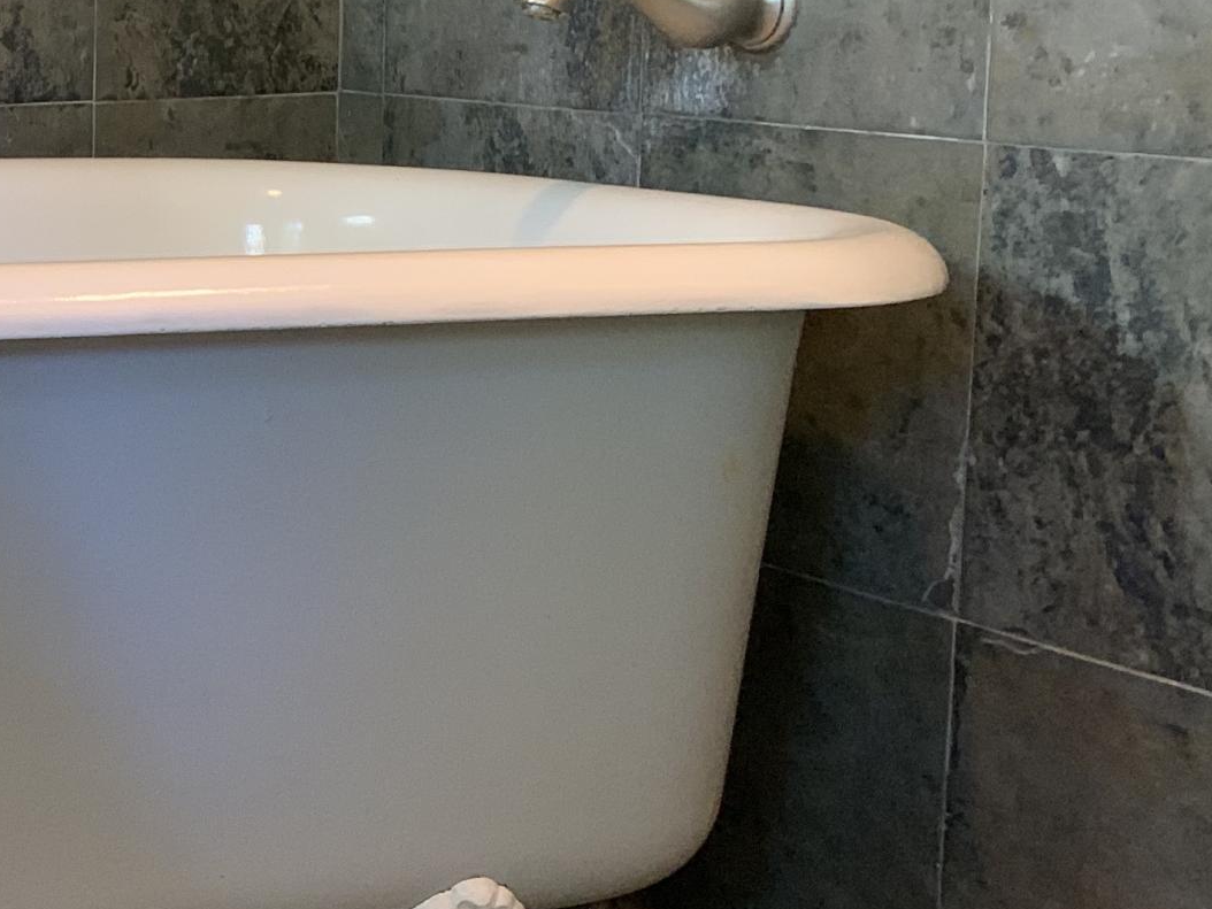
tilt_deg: -9.1
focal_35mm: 74
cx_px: -347
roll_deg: +1.0
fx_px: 2592
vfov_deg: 19.8
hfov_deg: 23.4
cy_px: 307
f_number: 1.8
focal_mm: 4.25
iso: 400
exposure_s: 1/30
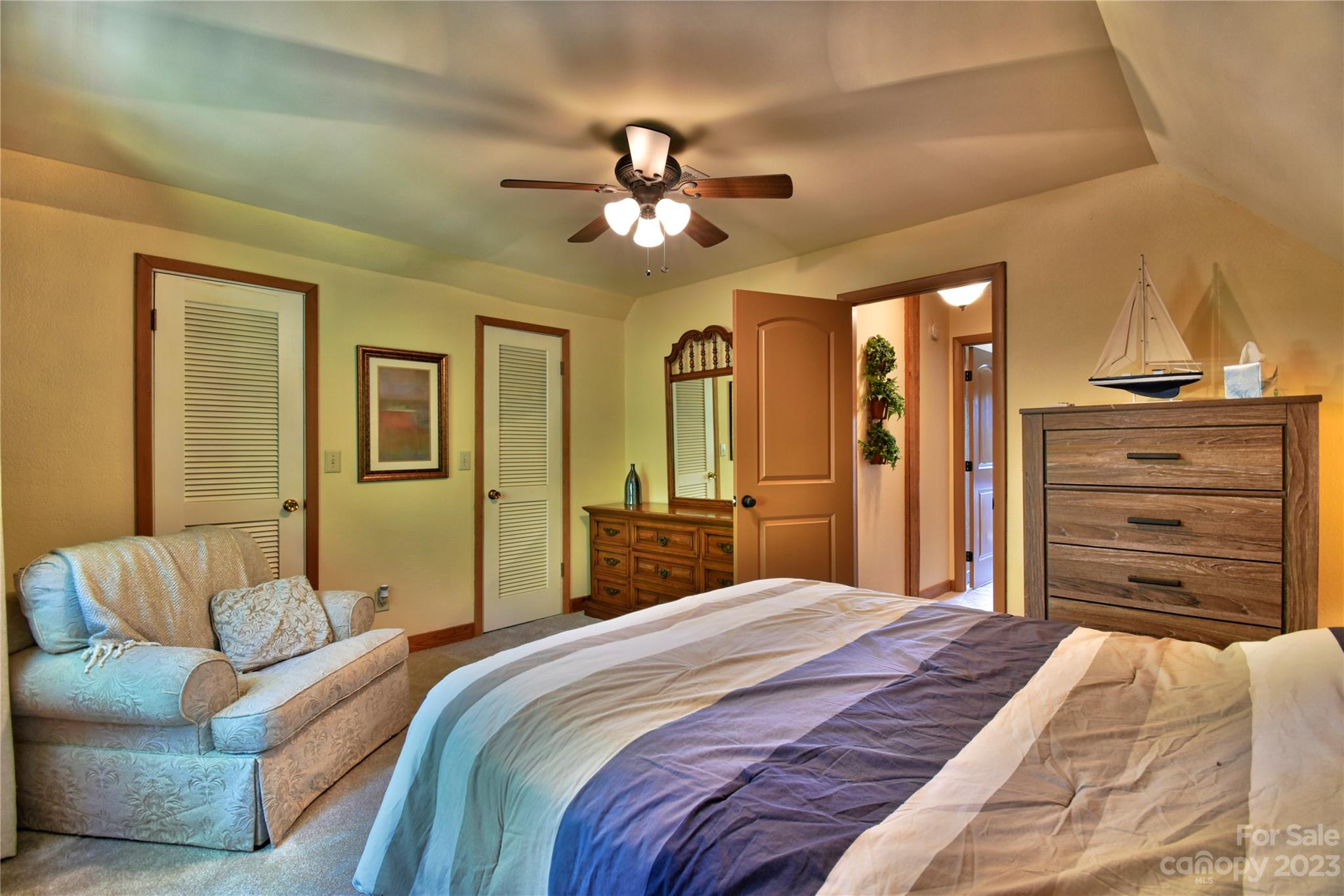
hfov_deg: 100.4
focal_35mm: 15
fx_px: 560
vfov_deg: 77.3
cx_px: 672
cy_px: 448
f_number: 9
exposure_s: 1
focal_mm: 10
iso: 100
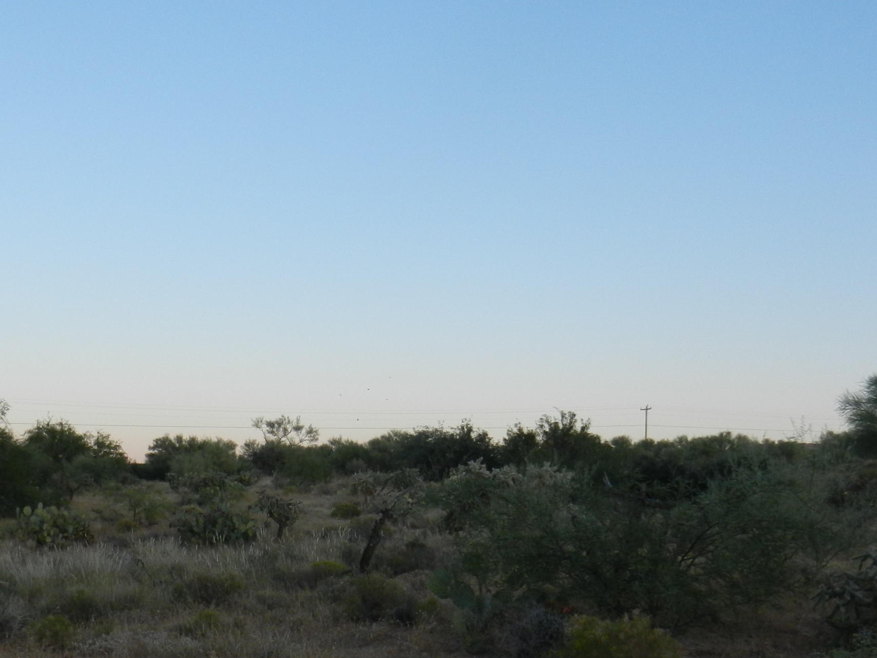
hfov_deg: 37.2
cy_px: 499
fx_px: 1292
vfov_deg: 28.1
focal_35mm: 51
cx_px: 318
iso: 200
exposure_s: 1/200
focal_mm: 5.1
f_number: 3.6
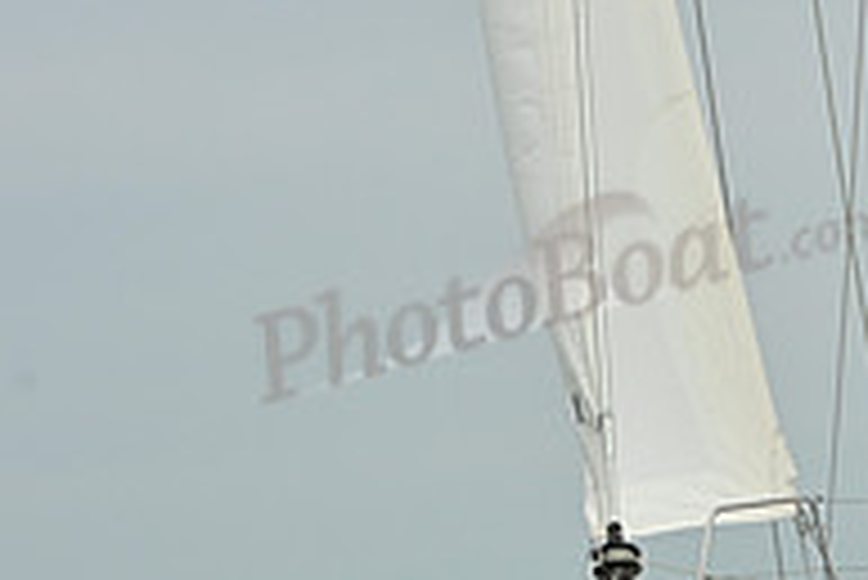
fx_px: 8831
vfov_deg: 3.8
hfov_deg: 5.6
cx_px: 1124
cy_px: 456
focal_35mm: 366
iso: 320
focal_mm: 122
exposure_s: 1/2000
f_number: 9
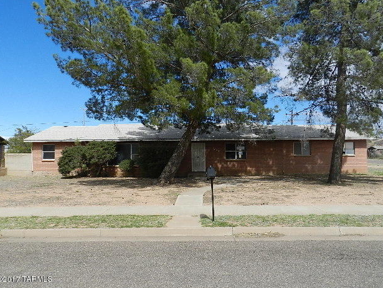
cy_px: 142
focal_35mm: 26
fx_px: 288
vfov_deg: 53.1
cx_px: 192
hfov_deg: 67.3
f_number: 4.5
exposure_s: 1/1250
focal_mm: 4.5
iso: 160
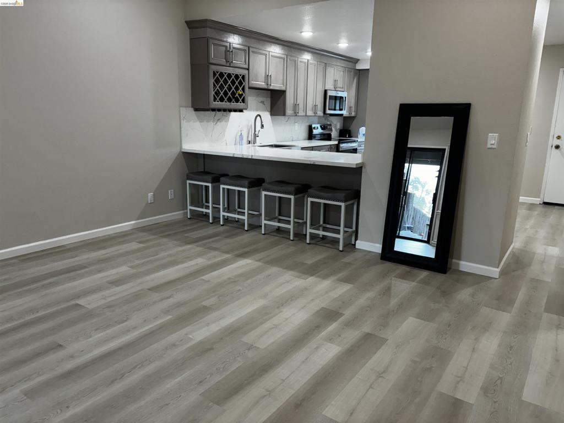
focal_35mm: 26
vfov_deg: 53.1
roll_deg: -1.3
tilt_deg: -12.3
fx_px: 424
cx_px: 282
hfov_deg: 67.3
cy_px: 212
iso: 100
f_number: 1.6
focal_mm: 5.96
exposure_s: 1/60
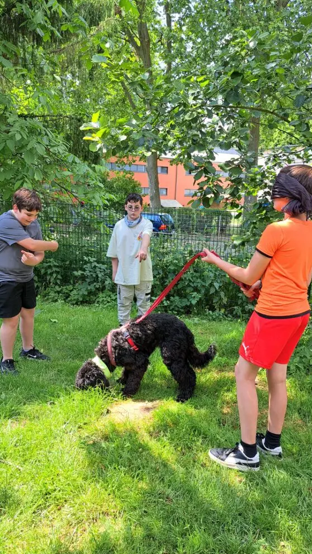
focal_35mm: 27
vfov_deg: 69.9
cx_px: 161
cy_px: 279
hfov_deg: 42.9
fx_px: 397
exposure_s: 1/151
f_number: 1.8
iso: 50
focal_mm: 5.23
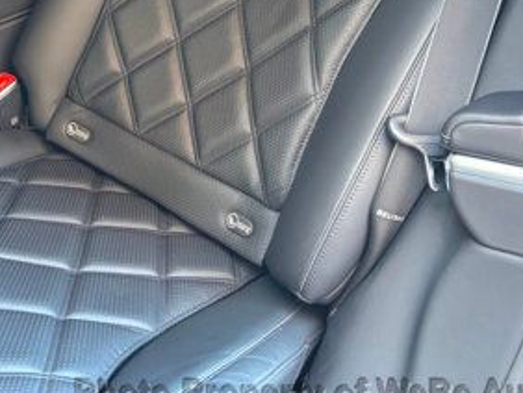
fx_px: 892
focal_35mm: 59
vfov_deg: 23.6
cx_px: 45
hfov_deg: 31.1
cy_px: -13
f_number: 1.6
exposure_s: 1/54
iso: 250
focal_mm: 5.96
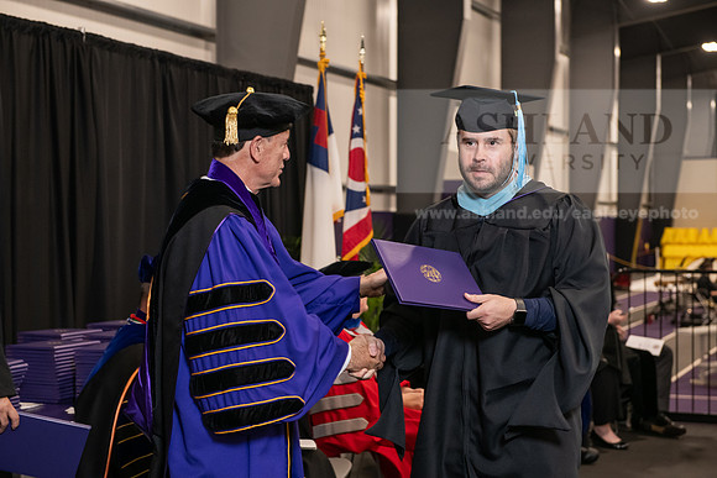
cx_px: 358
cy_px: 239
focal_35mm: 66
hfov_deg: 30.5
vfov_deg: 20.6
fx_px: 1315
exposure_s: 1/125
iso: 2000
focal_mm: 66
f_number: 5
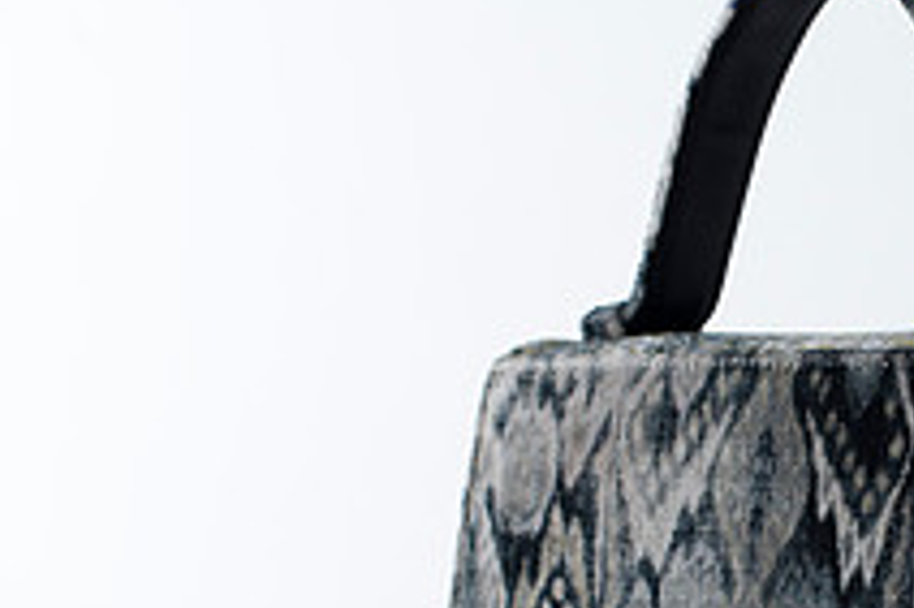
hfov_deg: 14.7
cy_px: 602
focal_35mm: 137
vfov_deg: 9.9
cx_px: 948
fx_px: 3475
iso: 200
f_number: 7.1
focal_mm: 50
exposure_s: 1/200
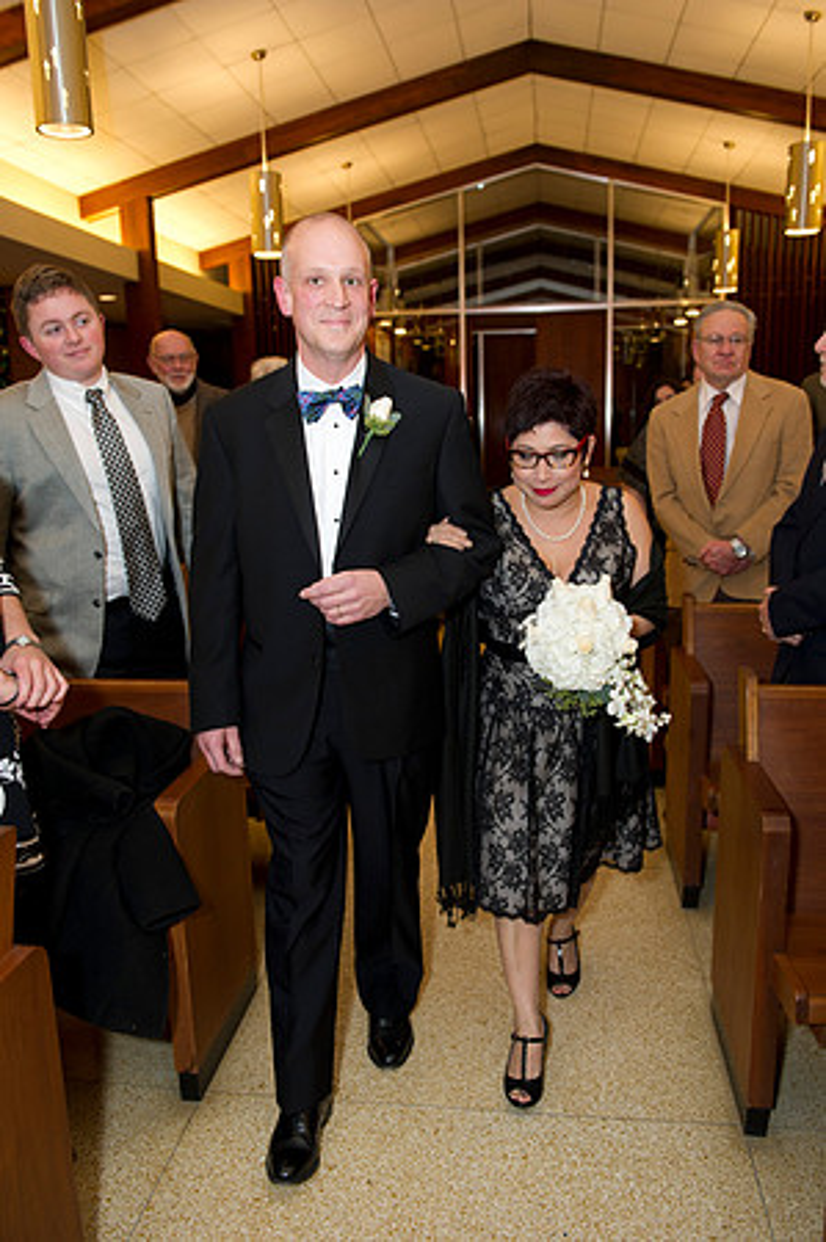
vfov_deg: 65.5
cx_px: 413
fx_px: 966
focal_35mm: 28
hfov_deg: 46.3
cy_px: 621
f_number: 4
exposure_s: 1/160
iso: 1600
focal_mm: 28
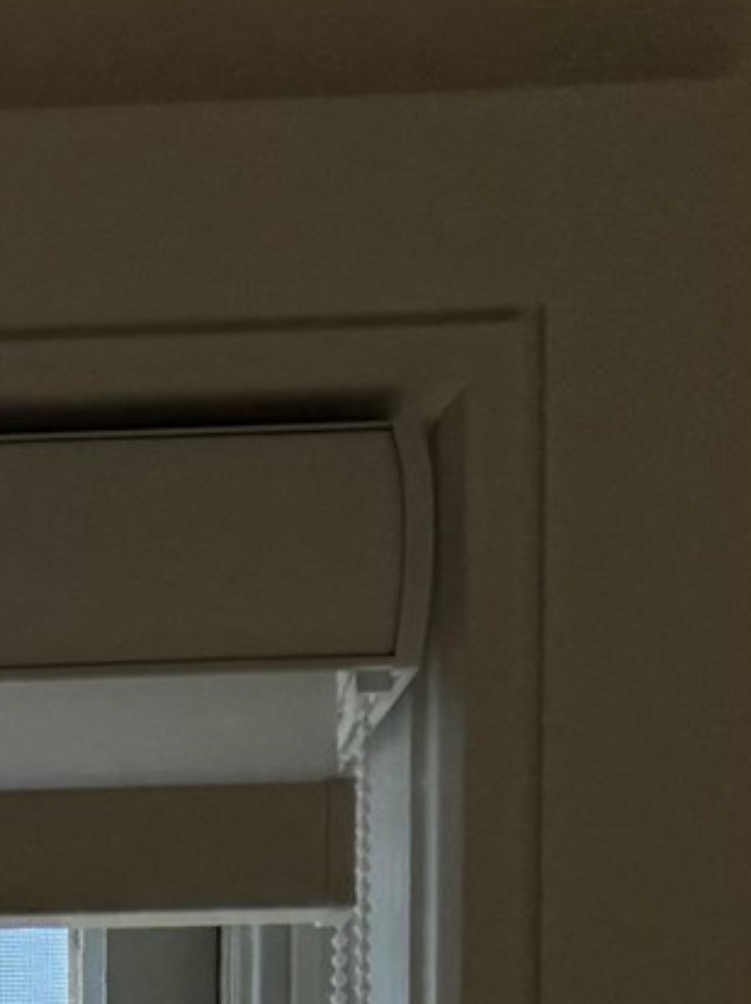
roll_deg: +0.3
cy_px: 2769
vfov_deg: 11.0
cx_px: -1137
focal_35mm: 134
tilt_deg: -3.4
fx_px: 3882
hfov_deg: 9.6
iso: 80
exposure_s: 1/2525
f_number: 1.78
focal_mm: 6.76
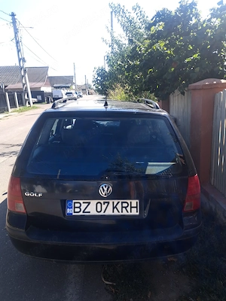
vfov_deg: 71.6
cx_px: 113
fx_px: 209
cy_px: 150
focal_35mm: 24
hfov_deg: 56.8
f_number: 1.8
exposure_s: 1/258
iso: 50
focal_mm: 5.23
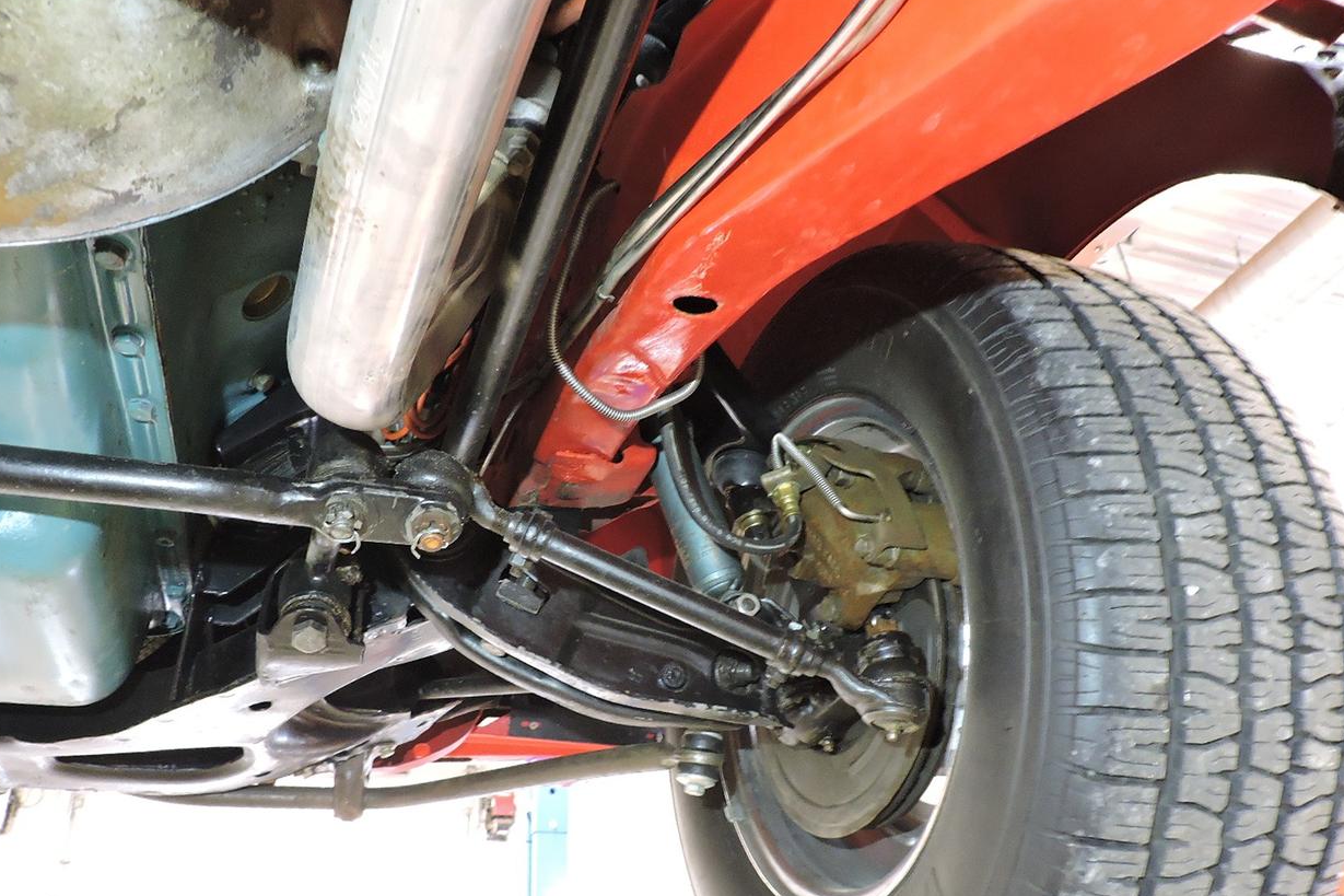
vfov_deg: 49.4
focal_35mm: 26
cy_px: 515
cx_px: 683
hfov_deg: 69.4
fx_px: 970
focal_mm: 4.3
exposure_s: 1/8
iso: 640
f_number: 3
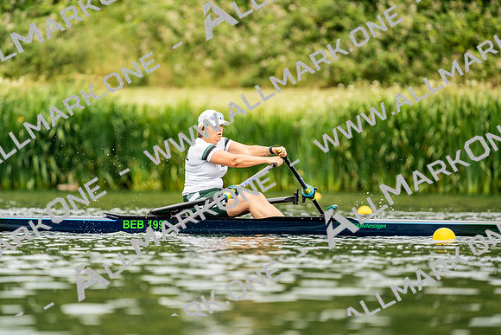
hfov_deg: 3.4
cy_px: 168
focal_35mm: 600
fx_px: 8352
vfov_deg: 2.3
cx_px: 250
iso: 800
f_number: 6.3
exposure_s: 1/2000
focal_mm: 600
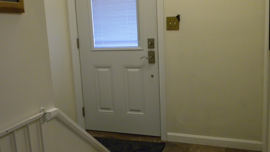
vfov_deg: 29.7
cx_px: 133
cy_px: 82
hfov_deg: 50.5
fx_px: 286
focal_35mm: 40
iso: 400
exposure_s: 1/19
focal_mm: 6.4
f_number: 3.7
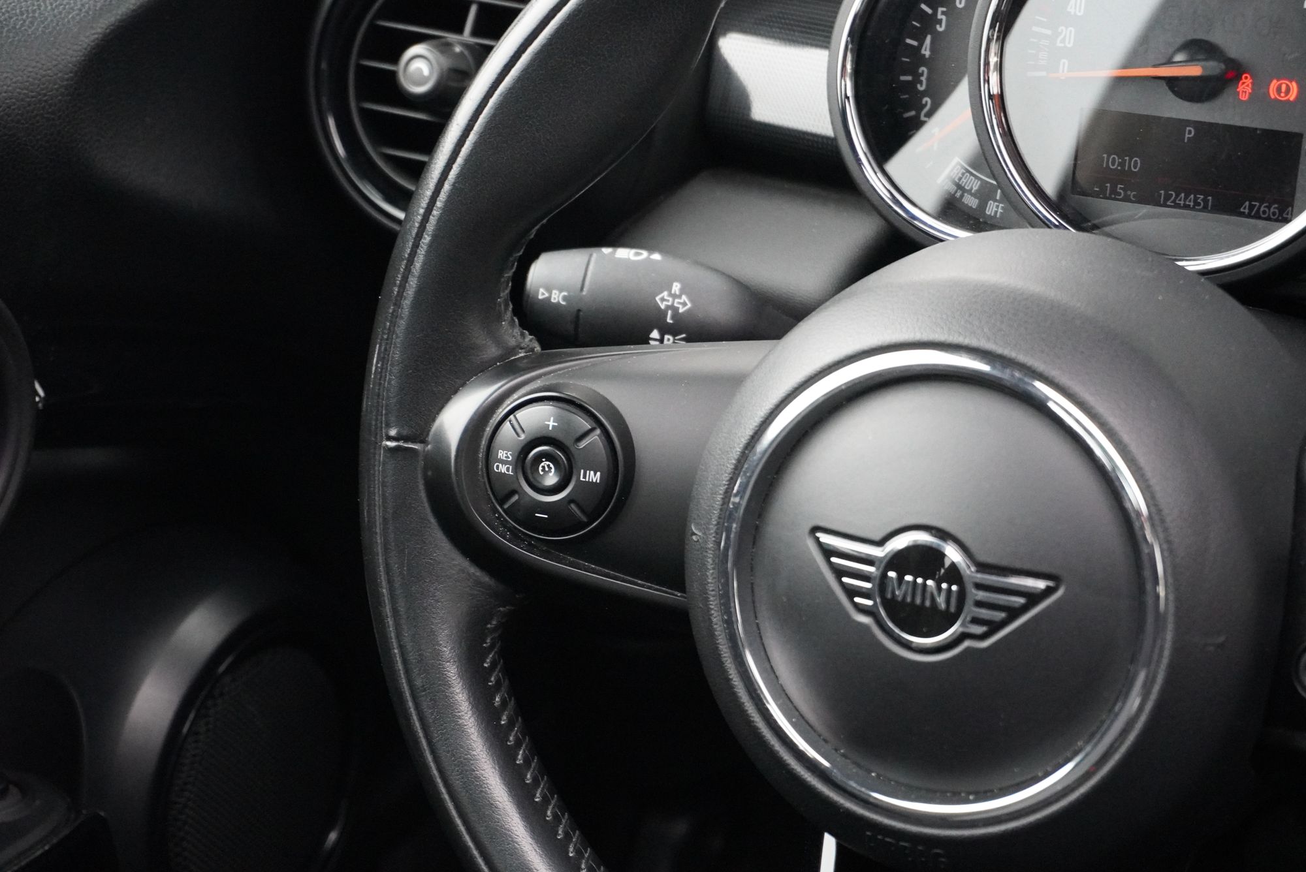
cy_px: 436
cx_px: 653
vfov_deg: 19.0
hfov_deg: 28.1
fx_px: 2613
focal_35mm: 72
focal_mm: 48
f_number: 5.6
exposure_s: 1/80
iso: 6400
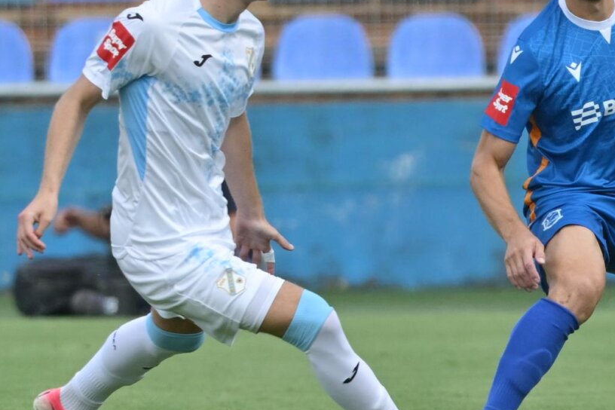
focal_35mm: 764
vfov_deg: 1.8
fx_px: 13051
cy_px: 198
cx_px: 438
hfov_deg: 2.7
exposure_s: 1/1250
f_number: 5
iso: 500
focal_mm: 330
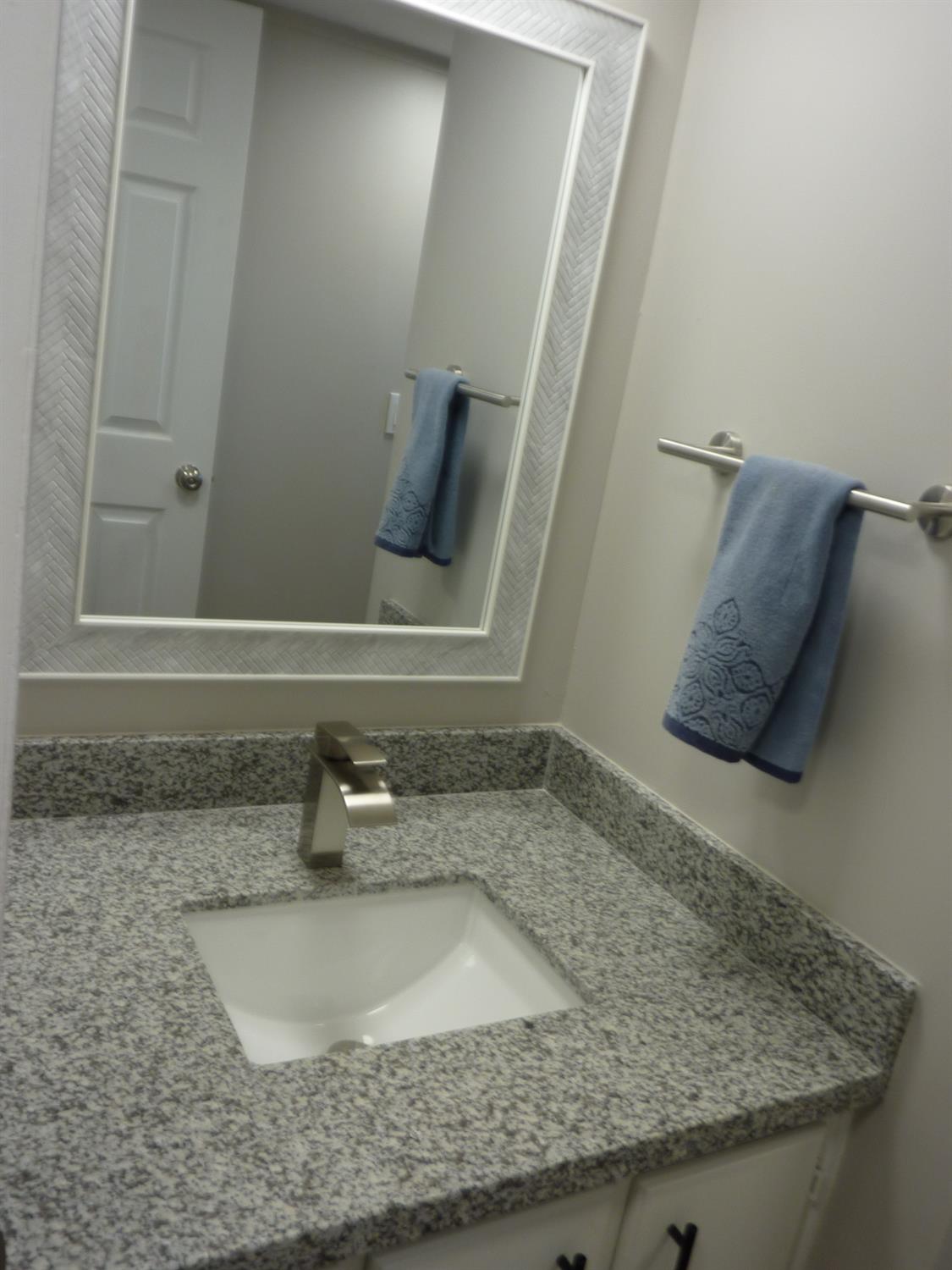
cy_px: 635
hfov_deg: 48.2
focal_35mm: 29
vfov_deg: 61.7
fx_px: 1063
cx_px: 476
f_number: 3.4
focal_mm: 4.7
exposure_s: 1/40
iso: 80
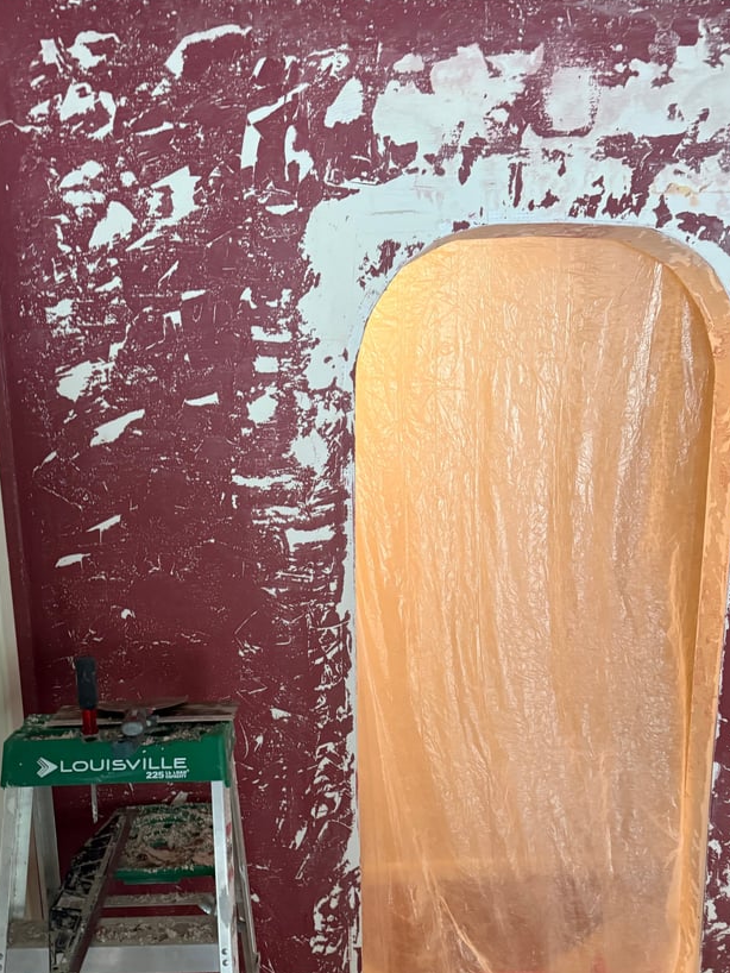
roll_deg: -0.1
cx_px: 327
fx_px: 843
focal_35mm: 30
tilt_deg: -11.5
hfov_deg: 46.7
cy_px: 599
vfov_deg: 59.3
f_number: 1.78
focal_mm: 6.76
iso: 500
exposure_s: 1/60
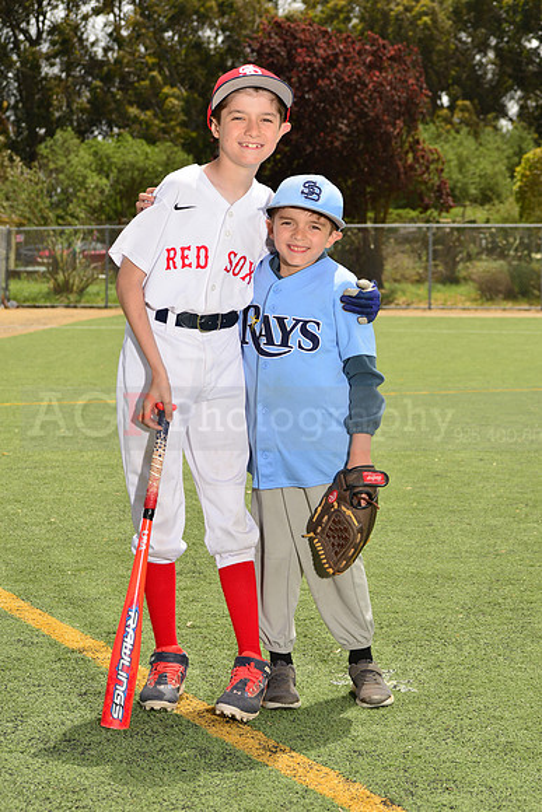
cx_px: 271
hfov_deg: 17.1
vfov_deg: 25.4
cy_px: 406
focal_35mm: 80
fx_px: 1805
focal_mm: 80
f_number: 11
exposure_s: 1/200
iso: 125
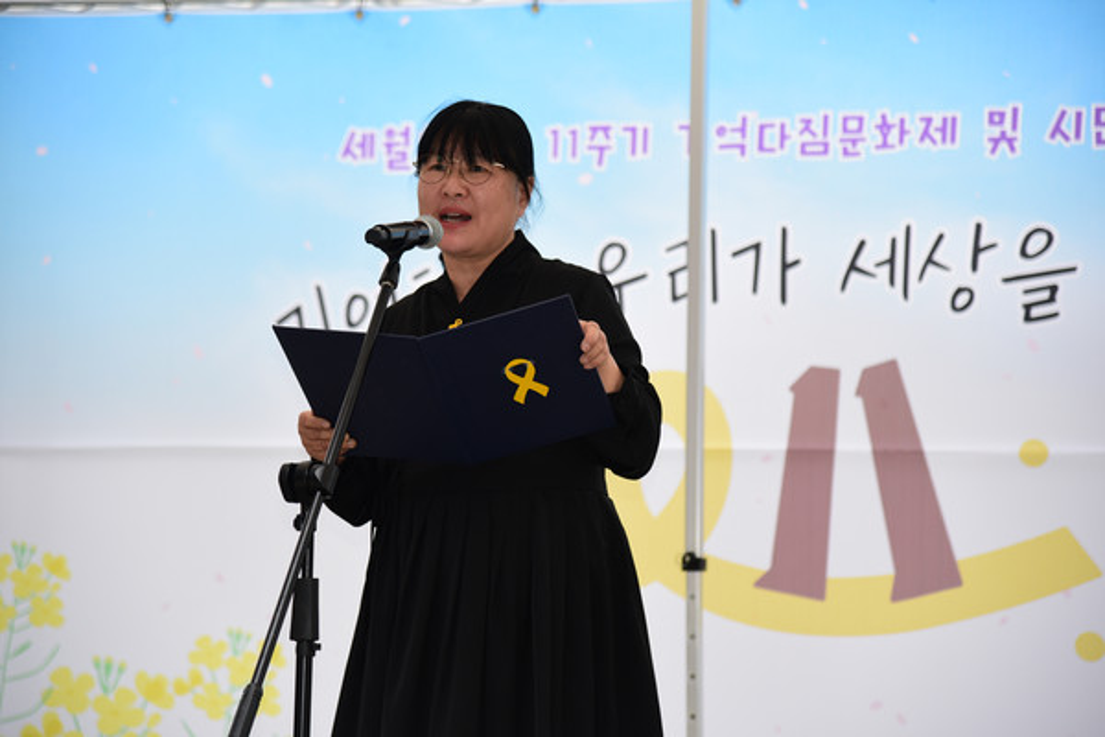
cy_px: 368
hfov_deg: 17.1
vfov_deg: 11.4
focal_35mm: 120
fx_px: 3683
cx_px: 552
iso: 400
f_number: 4
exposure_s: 1/160
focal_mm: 120
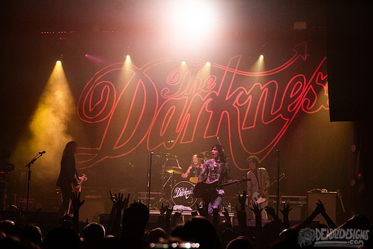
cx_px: 186
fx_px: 694
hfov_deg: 30.1
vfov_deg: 20.3
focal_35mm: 67
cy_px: 125
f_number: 3.5
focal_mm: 62
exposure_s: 1/400
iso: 2000
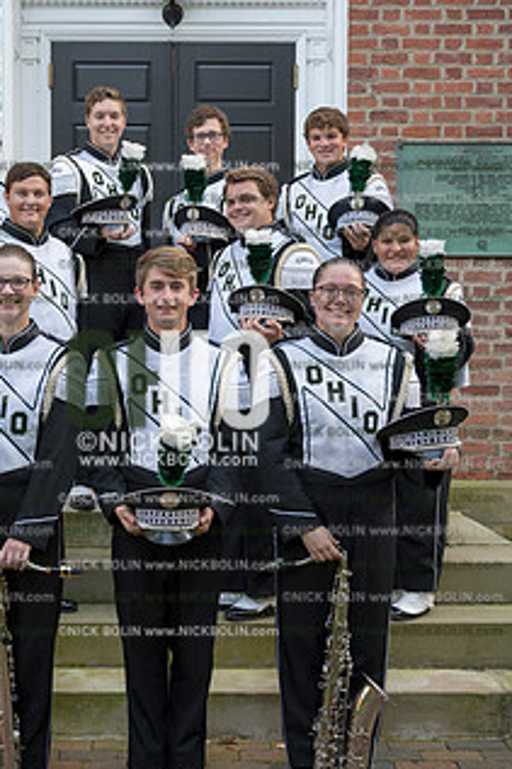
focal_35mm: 54
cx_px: 167
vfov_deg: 36.9
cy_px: 398
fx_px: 1153
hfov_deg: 24.9
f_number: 4
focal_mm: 38
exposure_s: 1/40
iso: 125
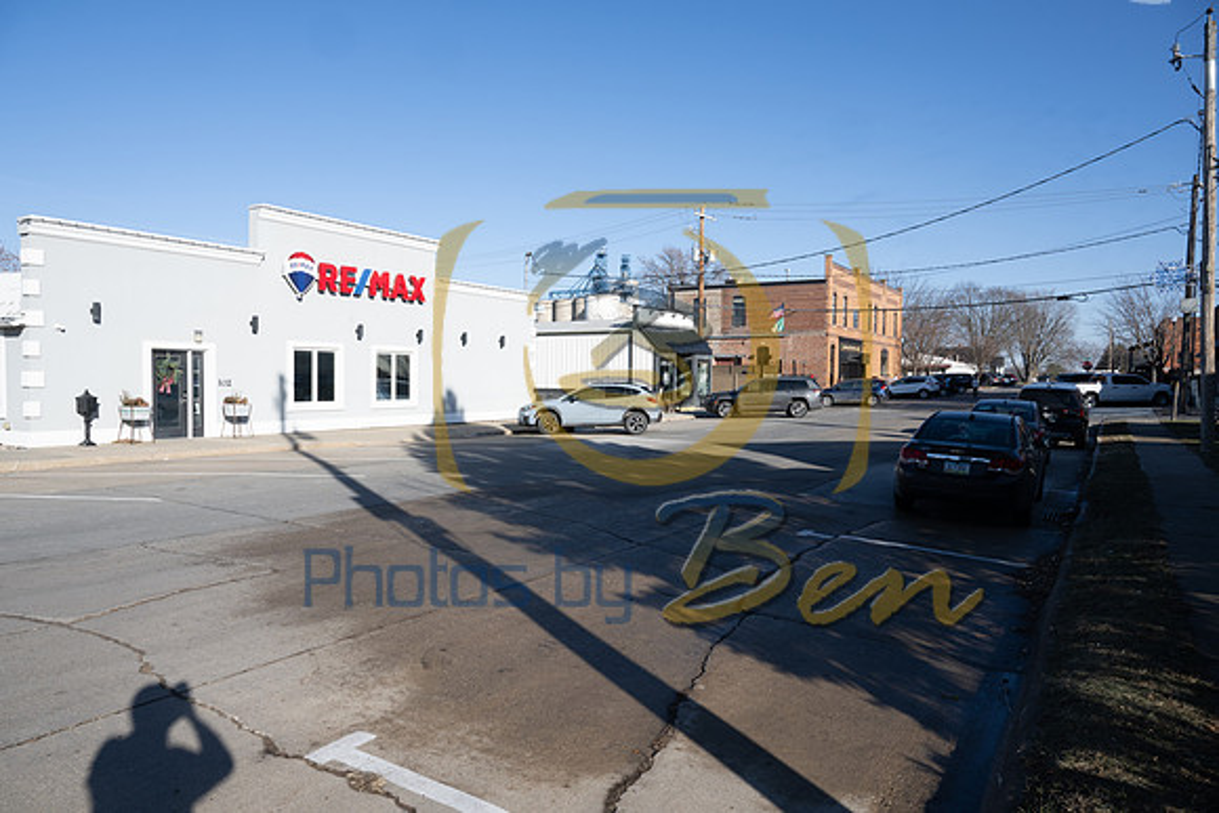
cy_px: 406
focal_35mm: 24
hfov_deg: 73.7
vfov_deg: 53.2
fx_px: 813
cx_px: 610
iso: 200
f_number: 11
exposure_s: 1/200
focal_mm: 24
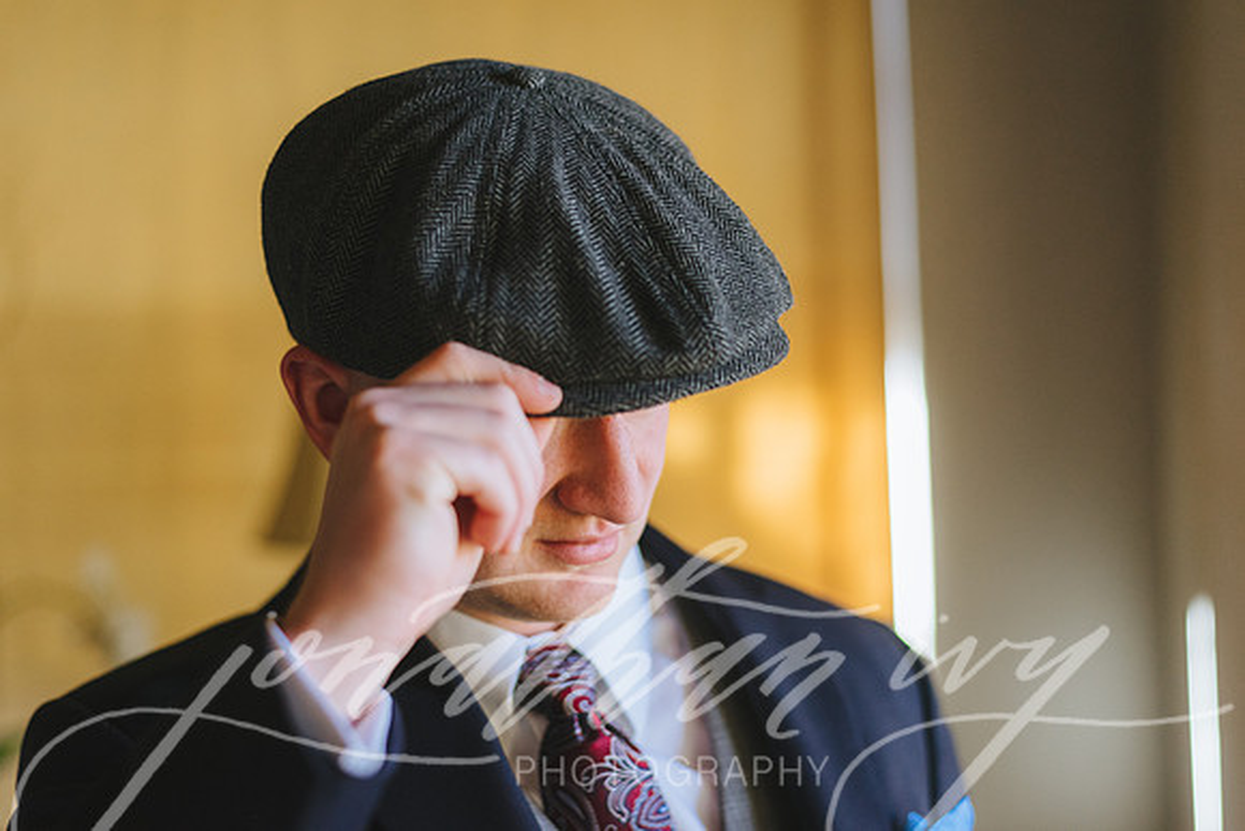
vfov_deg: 27.0
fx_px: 1729
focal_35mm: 50
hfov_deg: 39.6
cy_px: 416
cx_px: 622
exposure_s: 1/640
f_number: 2.2
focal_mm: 50
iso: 1600
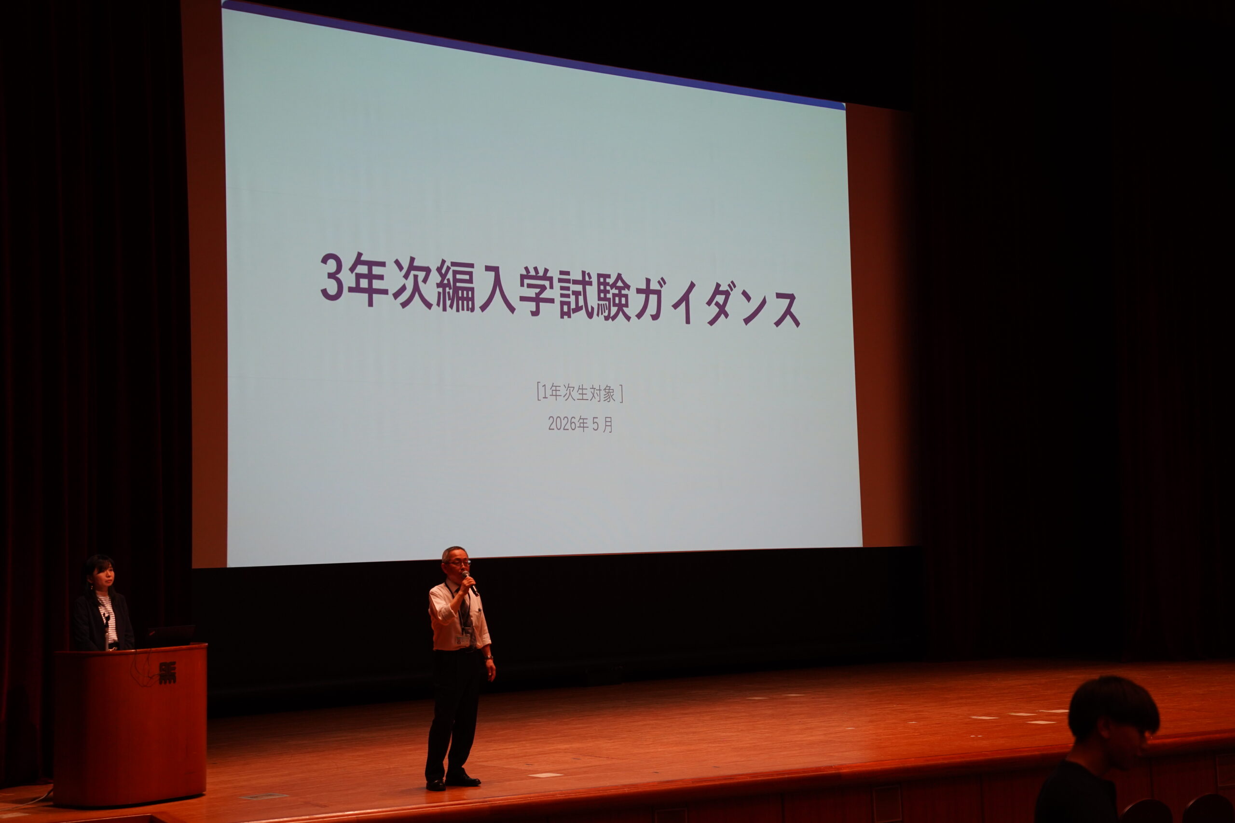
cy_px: 412
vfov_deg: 22.3
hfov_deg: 32.9
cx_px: 618
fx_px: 2093
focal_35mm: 61
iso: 1600
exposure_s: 1/160
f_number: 4.5
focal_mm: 61
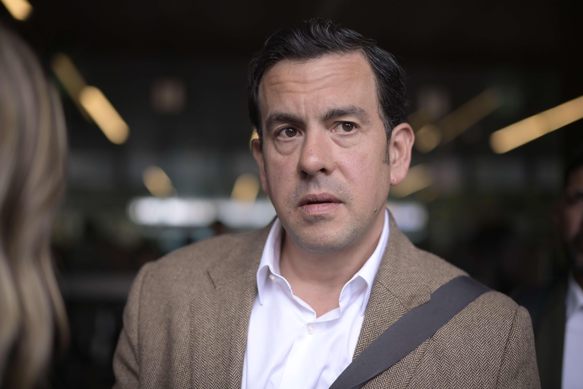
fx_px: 810
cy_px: 194
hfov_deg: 39.6
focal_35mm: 50
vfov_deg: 27.0
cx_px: 292
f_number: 1.8
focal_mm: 50
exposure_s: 1/1250
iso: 320
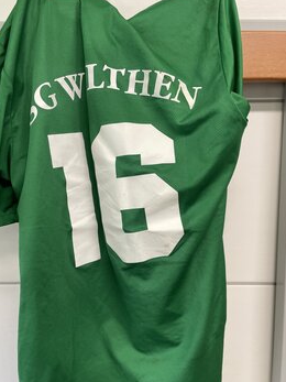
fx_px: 331
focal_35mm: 30
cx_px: 124
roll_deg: -0.5
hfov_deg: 46.7
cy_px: 208
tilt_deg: -6.1
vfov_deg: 59.9
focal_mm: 4.2
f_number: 1.6
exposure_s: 1/121
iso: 125
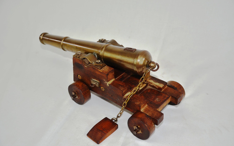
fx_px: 274
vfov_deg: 29.9
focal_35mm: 43
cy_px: 74
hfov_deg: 46.2
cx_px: 117
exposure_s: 1/250
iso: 110
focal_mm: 28
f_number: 4
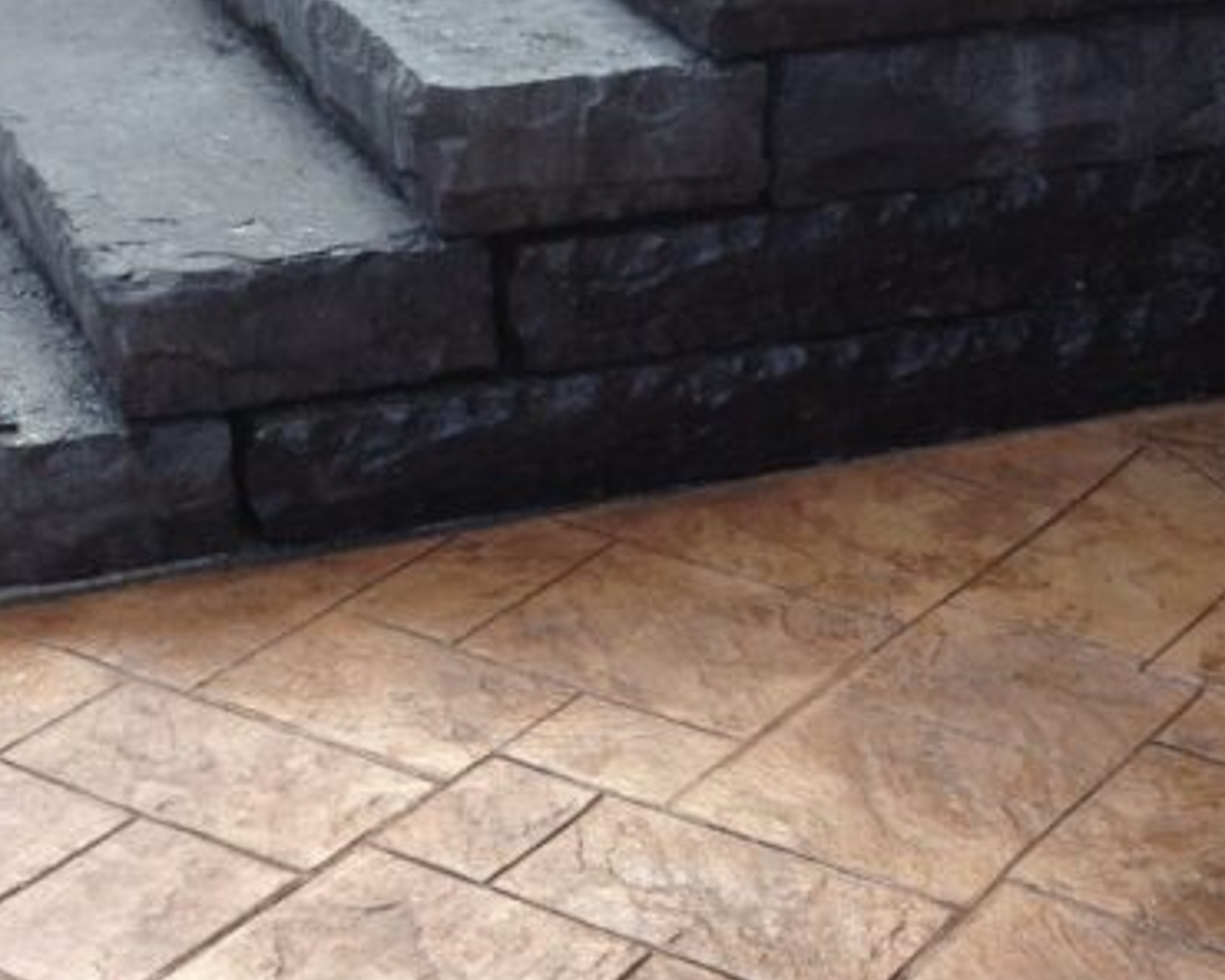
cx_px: 828
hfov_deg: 23.7
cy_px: 958
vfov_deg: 18.7
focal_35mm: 80
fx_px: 2900
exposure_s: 1/421
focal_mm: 4.28
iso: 50
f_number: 2.4
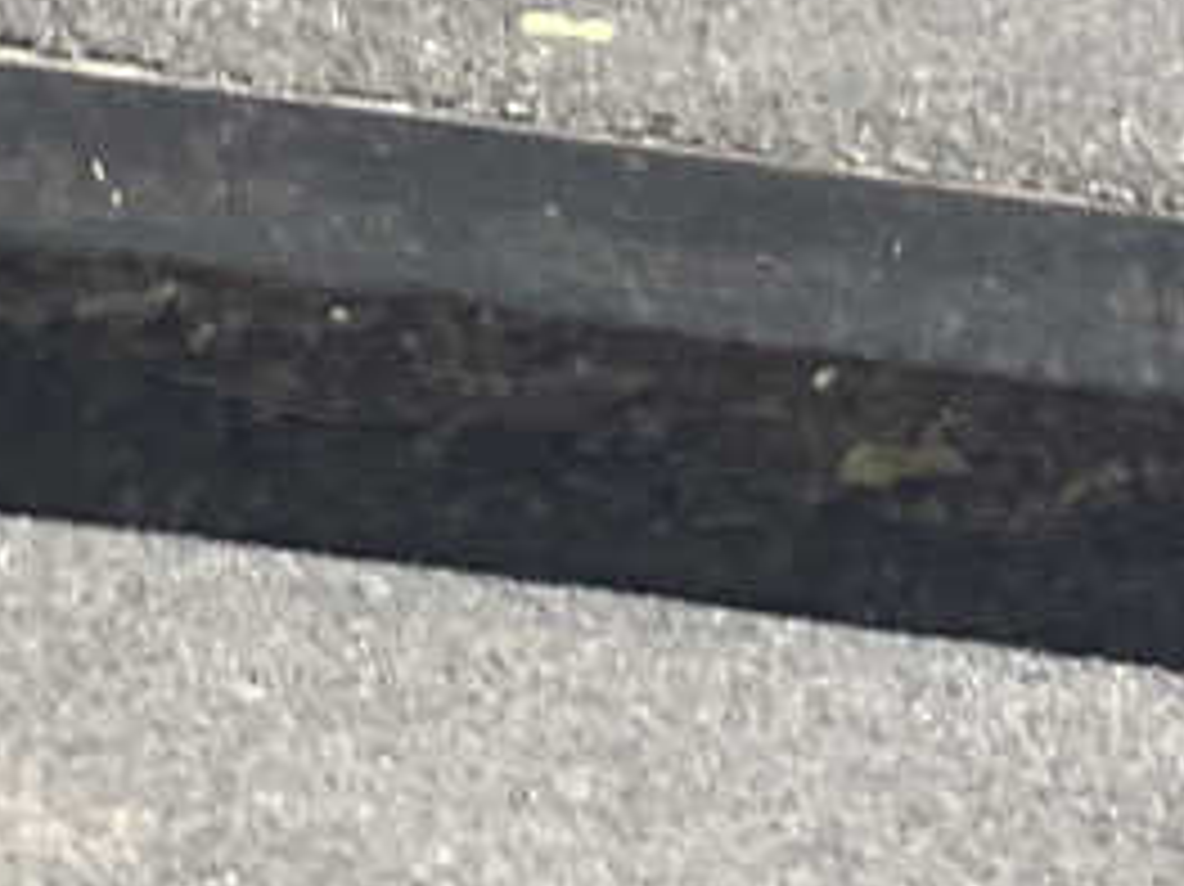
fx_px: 13504
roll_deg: -4.6
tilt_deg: -5.5
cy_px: -2168
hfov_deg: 4.7
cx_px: 3854
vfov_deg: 3.6
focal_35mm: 395
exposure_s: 1/99
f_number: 2
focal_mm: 6
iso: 50
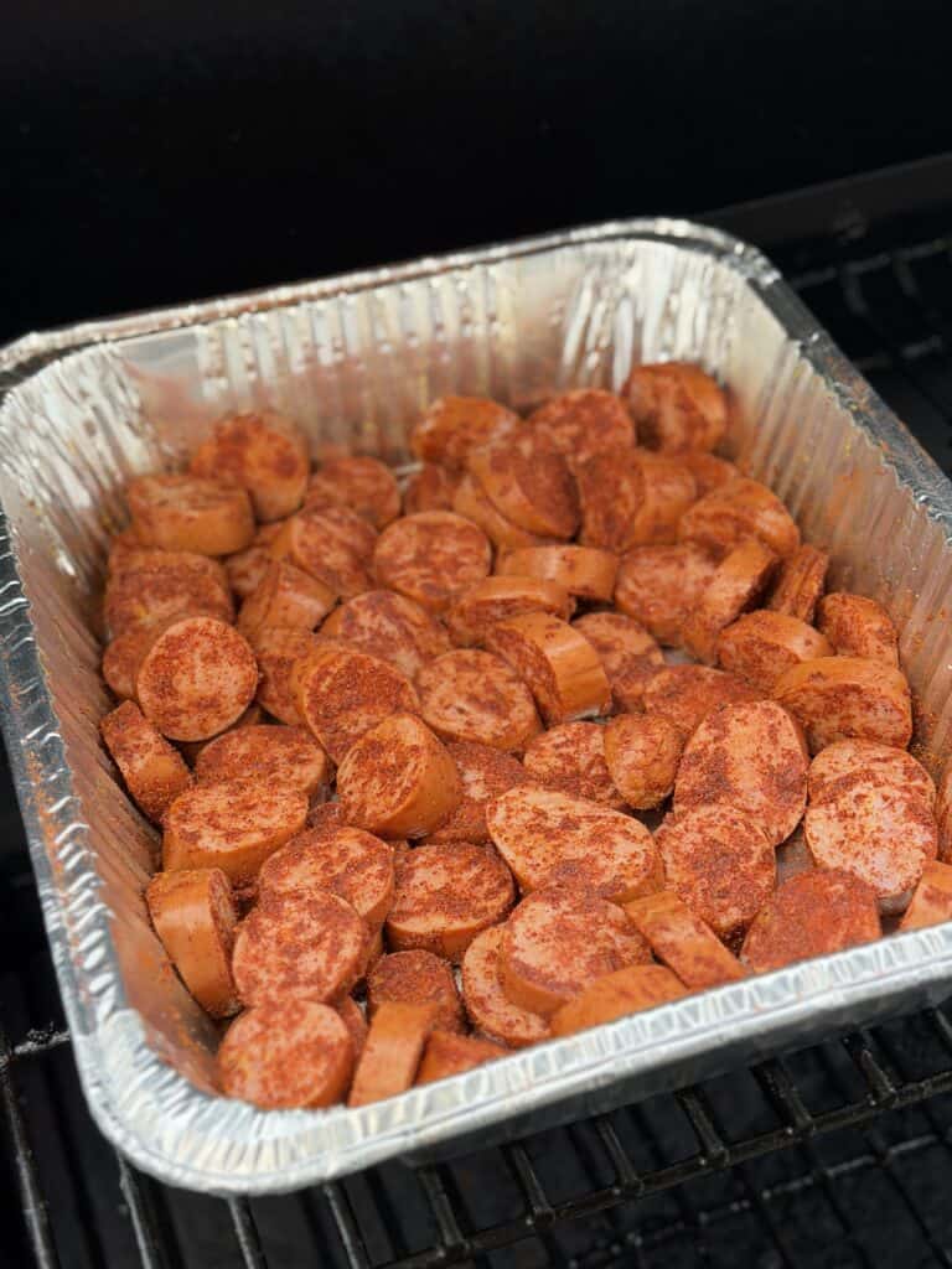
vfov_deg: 39.7
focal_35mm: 48
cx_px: 476
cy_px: 634
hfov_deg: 30.3
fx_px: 1760
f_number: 1.78
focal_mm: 6.76
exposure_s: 1/186
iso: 64
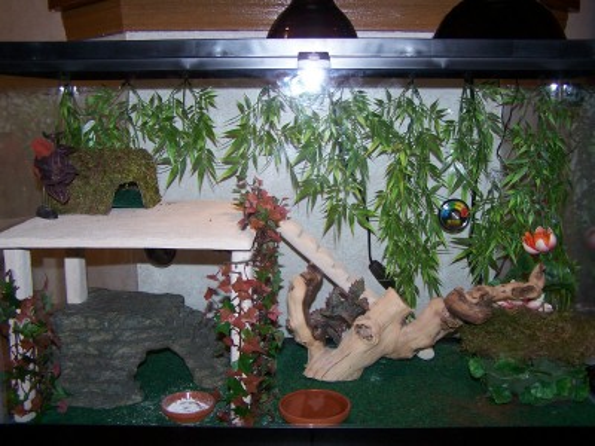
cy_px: 223
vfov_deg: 37.7
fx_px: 653
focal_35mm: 38
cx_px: 298
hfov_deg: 49.0
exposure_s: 1/60
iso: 140
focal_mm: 6.3
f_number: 2.8
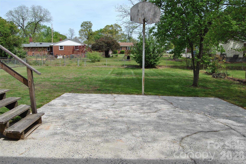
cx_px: 123
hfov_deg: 67.3
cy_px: 82
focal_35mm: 27
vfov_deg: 48.0
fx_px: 185
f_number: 8
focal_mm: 18
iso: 100
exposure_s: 1/250
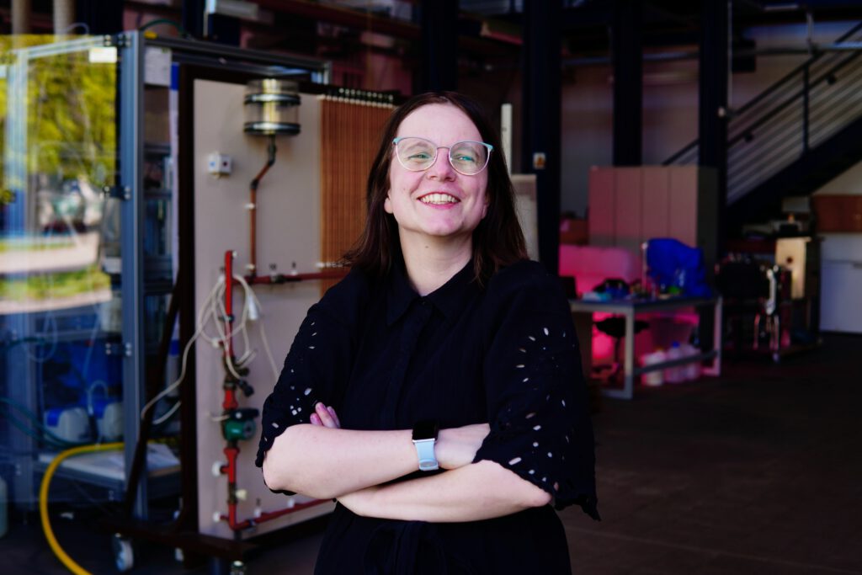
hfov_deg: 43.6
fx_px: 1078
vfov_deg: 29.9
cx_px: 431
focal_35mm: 45
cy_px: 288
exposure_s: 1/125
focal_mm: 30
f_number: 3.2
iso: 100
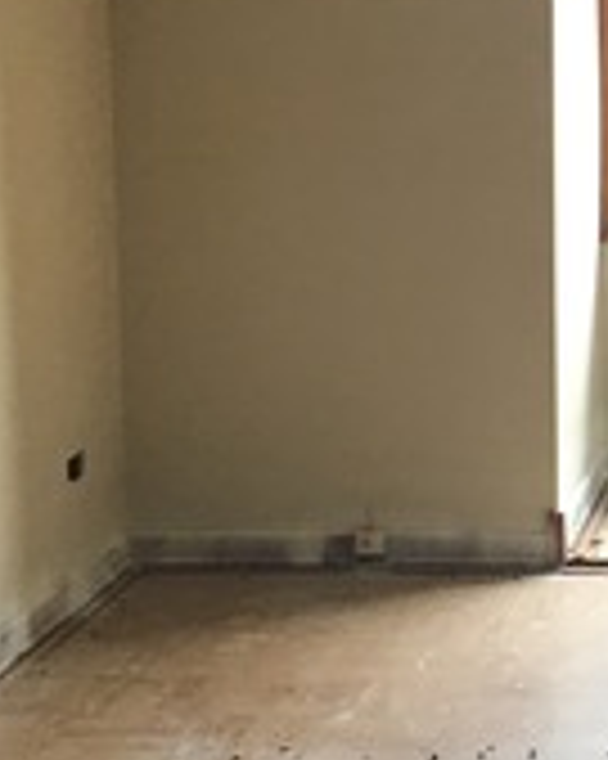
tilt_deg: -8.0
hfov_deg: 13.6
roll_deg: +0.4
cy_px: 220
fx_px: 2409
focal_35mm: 107
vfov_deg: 17.9
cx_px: 883
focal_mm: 4.15
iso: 80
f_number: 2.2
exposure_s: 1/30
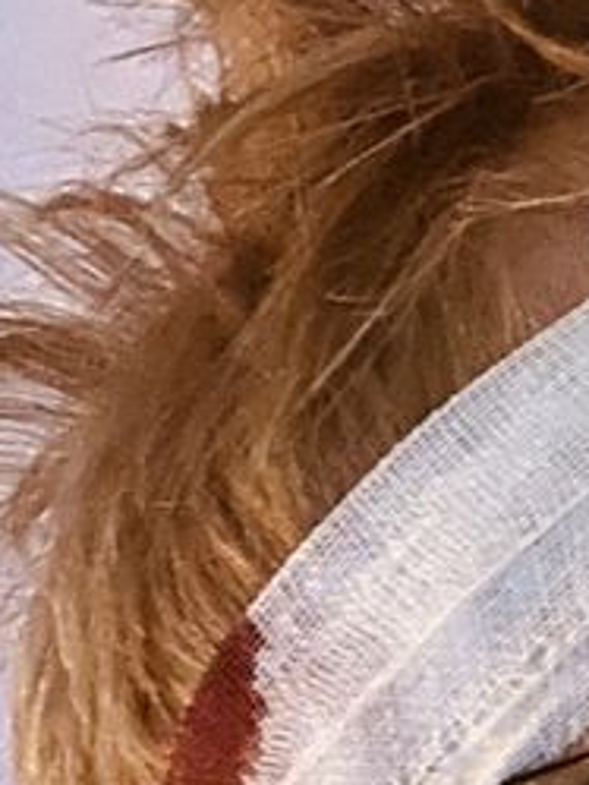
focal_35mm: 139
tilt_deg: -4.1
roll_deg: +3.1
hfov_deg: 9.4
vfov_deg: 13.4
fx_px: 3151
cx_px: 1443
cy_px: 1181
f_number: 1.8
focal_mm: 4.25
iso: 1000
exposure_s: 1/24
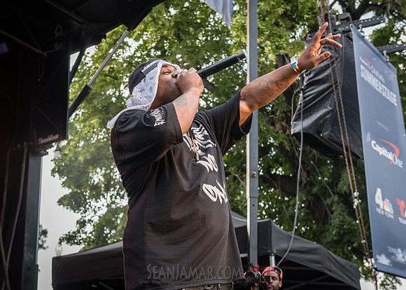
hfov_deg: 32.7
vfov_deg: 23.7
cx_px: 161
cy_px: 161
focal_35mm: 60
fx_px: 691
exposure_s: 1/640
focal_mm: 50
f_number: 4.5
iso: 1000
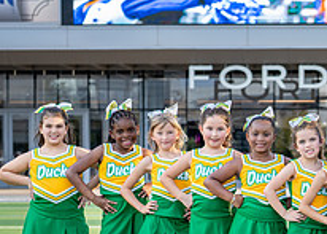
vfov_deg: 8.4
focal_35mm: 171
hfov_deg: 11.5
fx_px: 1588
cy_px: 221
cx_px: 426
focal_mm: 50
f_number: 2.8
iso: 320
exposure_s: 1/800
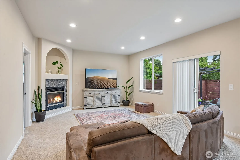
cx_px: 120
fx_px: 127
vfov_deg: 64.5
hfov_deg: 86.9
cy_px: 80
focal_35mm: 19
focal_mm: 19
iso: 400
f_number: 8
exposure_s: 1/20
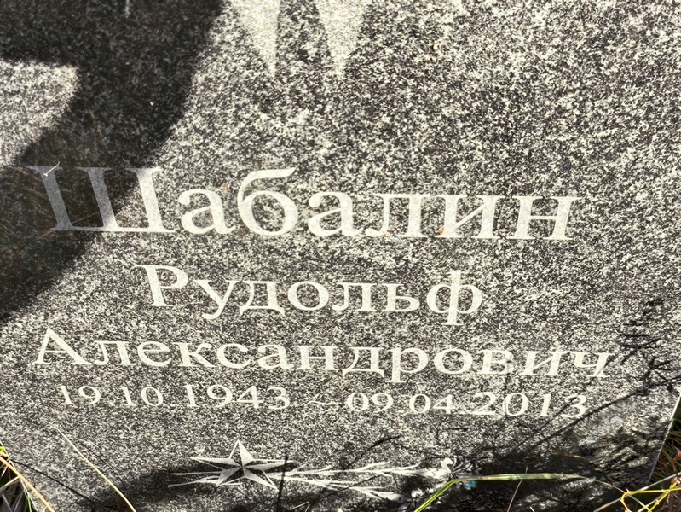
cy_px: 256
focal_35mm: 50
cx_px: 340
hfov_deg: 38.2
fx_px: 984
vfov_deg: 29.1
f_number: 1.7
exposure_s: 1/222
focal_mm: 4.71
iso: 50
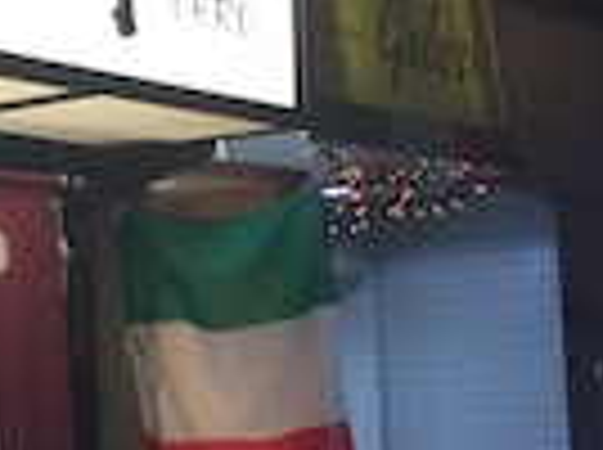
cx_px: -104
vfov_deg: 13.2
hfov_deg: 16.9
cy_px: 263
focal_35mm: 112
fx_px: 1948
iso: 100
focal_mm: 4.12
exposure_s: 1/30
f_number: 2.2
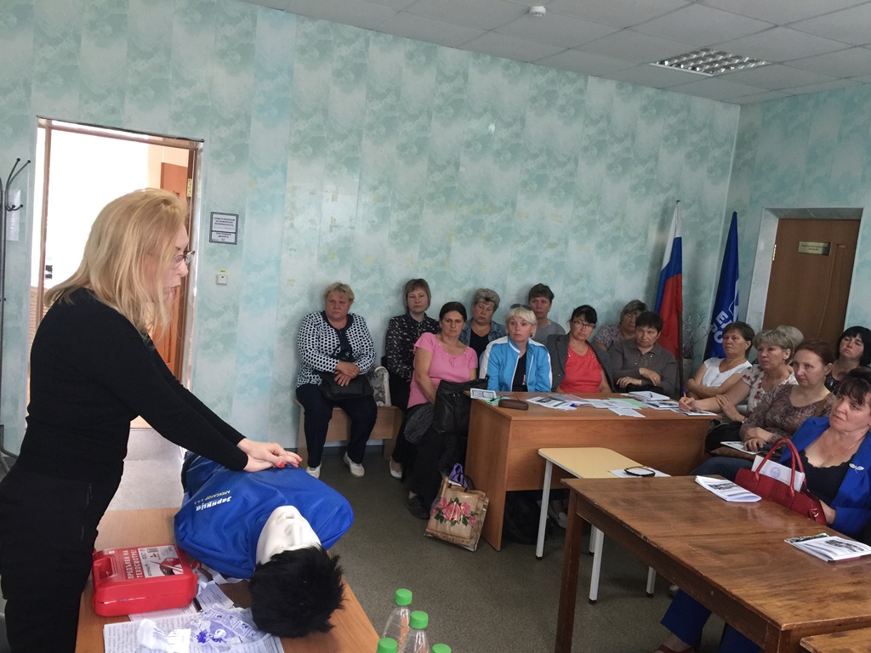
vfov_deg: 48.2
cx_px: 436
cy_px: 326
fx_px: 730
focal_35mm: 29
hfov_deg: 61.7
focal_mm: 4.15
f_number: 2.2
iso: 80
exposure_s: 1/17
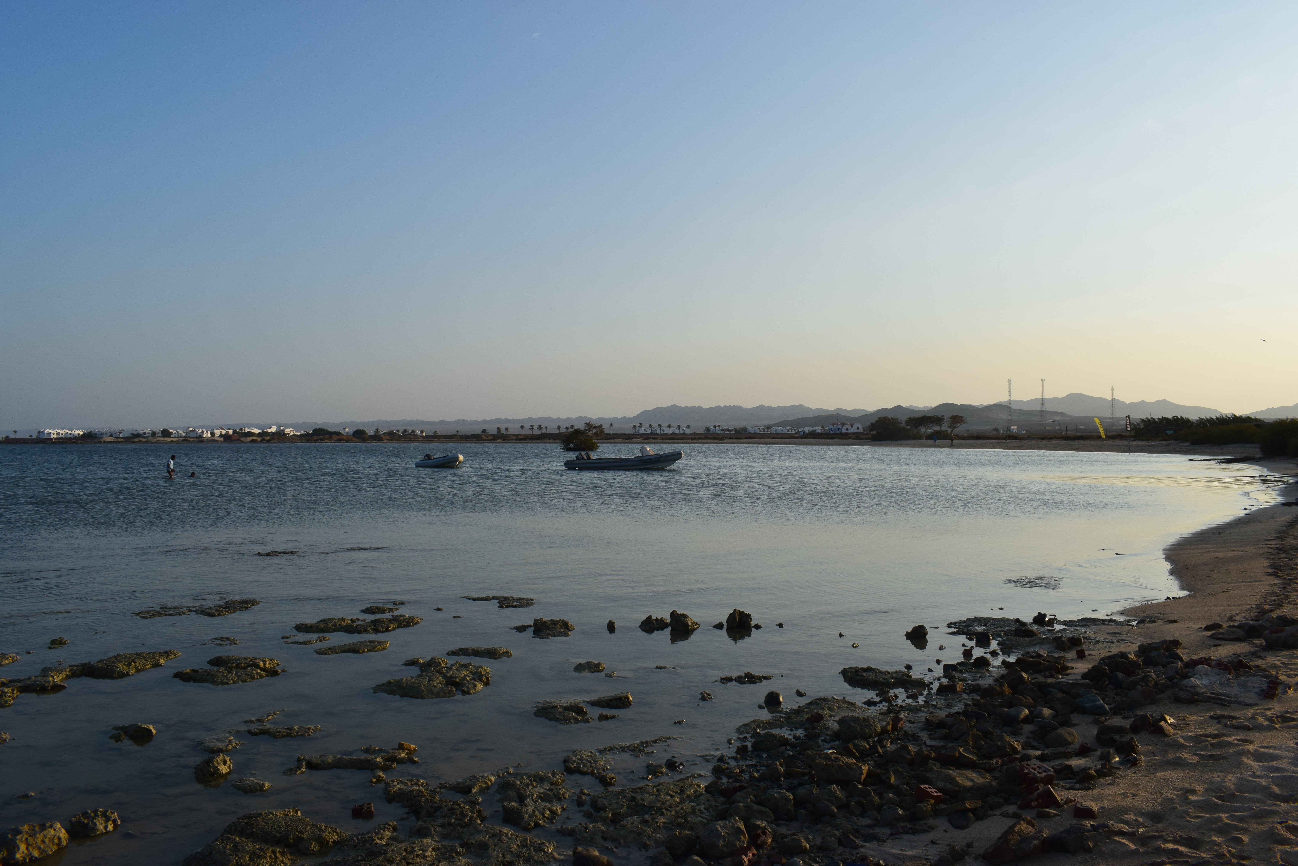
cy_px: 433
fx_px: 973
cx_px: 649
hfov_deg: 67.4
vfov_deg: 47.9
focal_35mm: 27
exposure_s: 1/500
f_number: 11
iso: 400
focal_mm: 18
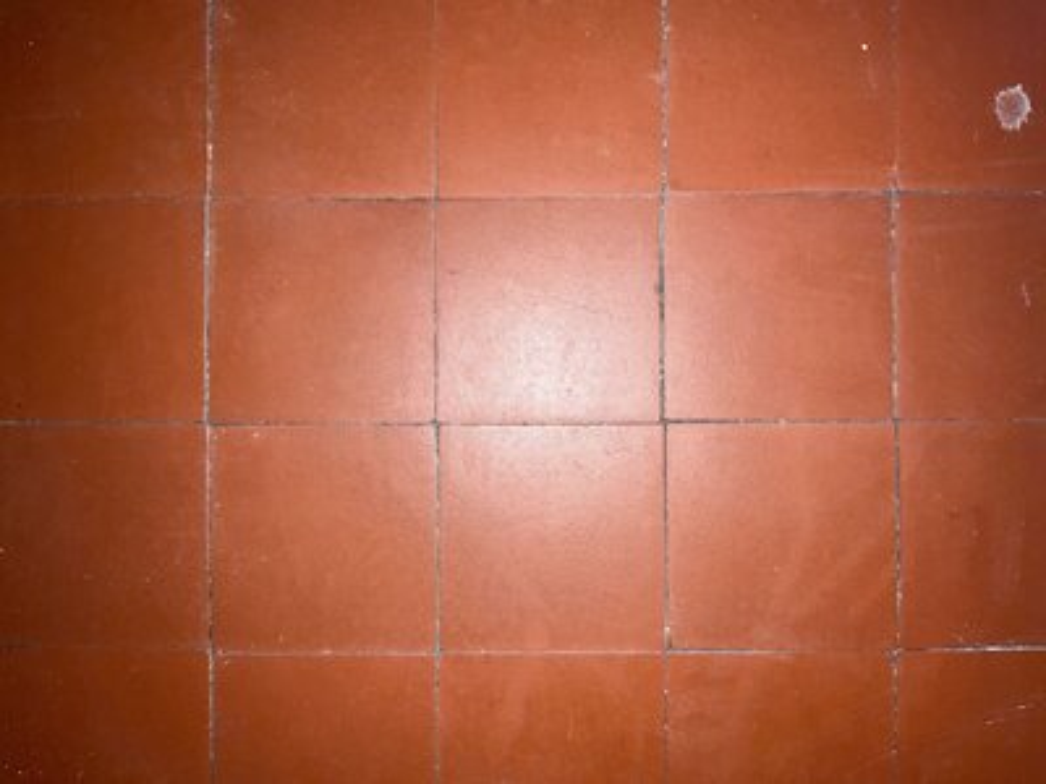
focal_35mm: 29
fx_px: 876
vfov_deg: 48.2
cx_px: 523
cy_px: 392
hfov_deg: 61.7
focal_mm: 3
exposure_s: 1/35
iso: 25
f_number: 1.8
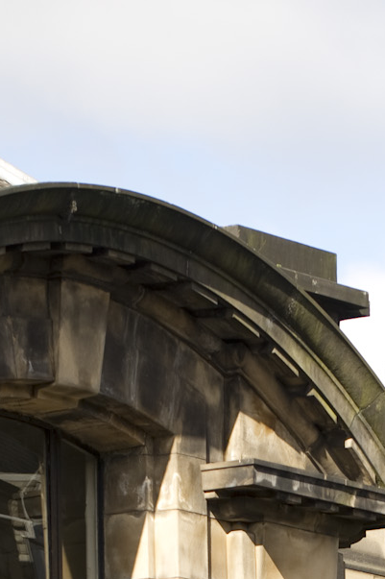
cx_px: 291
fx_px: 6331
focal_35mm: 394
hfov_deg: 3.5
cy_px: 853
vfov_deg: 5.2
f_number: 4
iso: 200
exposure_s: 1/1250
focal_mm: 116
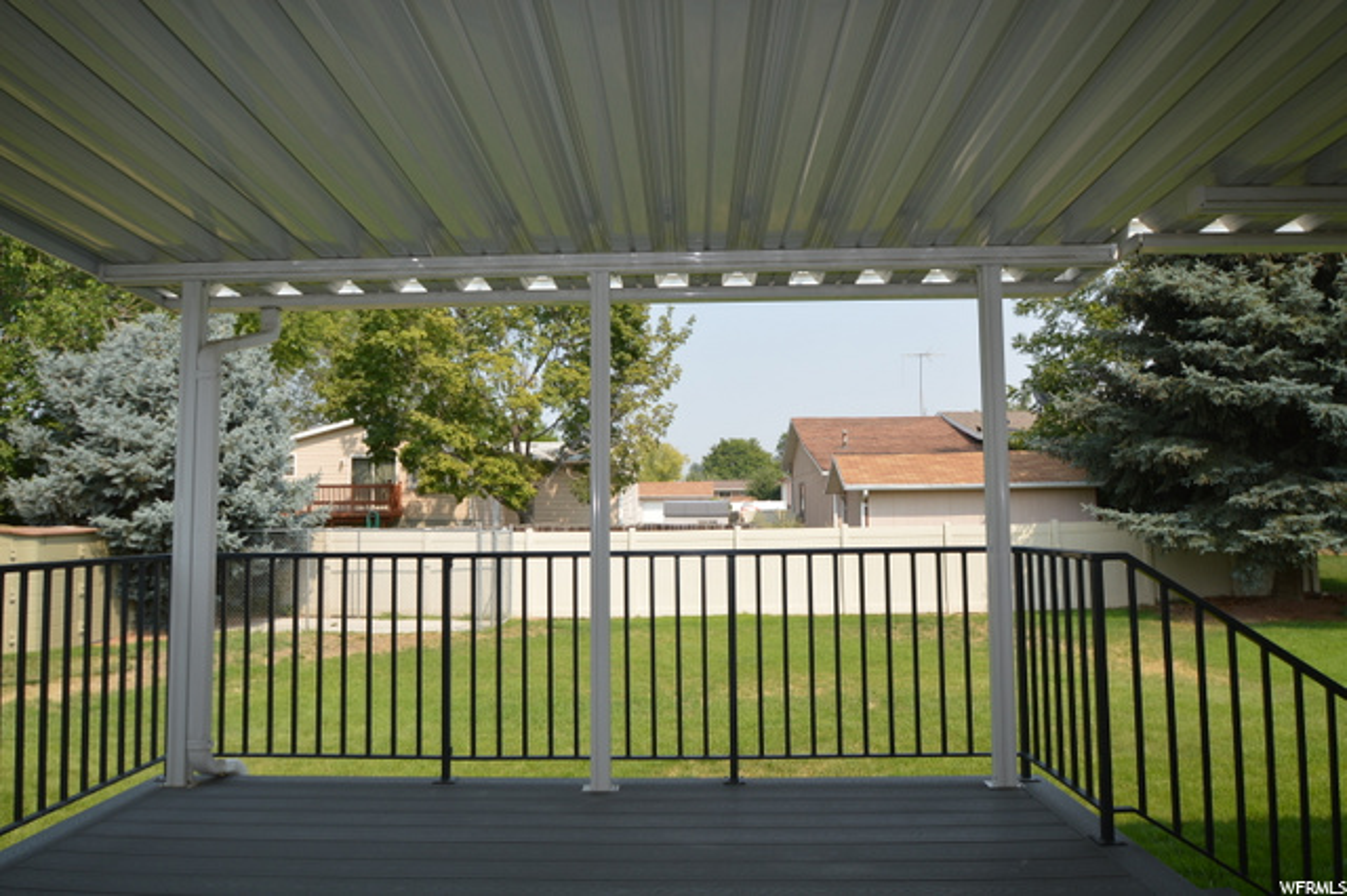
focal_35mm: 22
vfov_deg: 56.1
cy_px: 448
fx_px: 841
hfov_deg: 77.4
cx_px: 674
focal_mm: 15
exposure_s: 1/200
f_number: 7.1
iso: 100
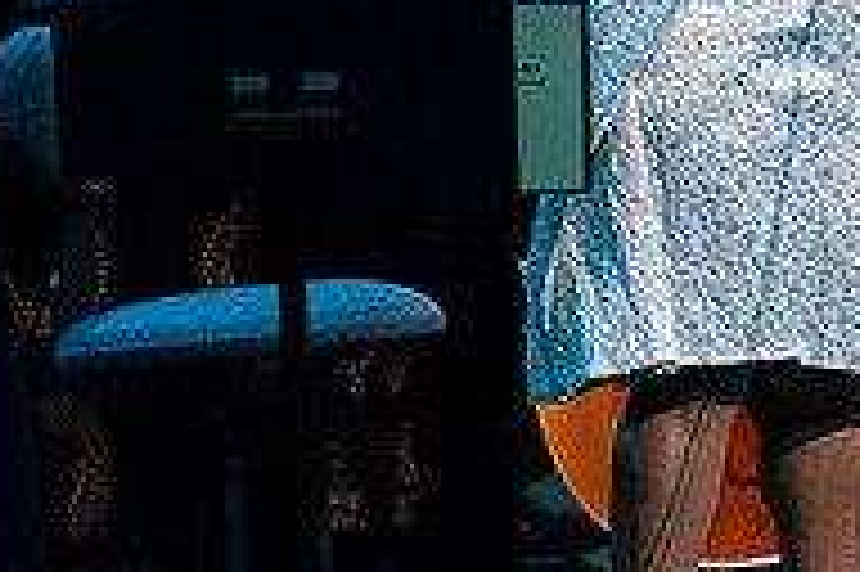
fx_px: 15920
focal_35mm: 667
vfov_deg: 2.1
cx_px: 603
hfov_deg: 3.1
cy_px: -126
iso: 2500
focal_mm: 184
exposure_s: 1/250
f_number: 6.3
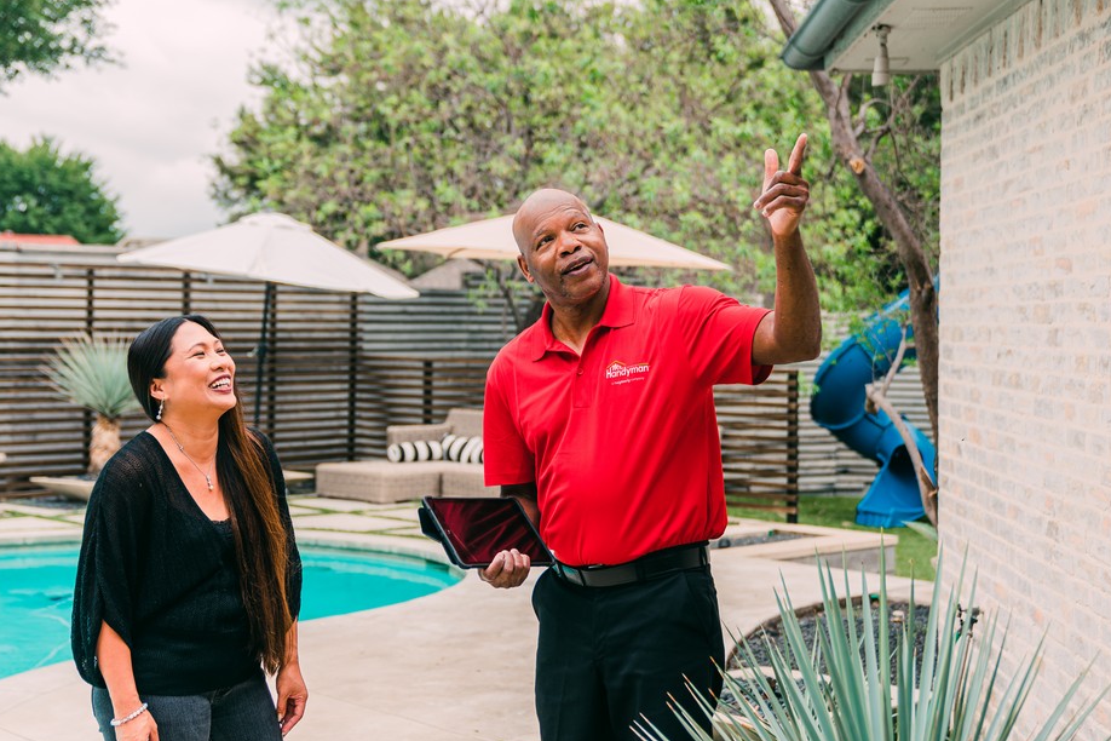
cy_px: 385
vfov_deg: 26.5
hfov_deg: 38.8
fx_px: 1574
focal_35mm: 51
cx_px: 610
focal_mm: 39
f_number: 2.8
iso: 100
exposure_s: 1/500
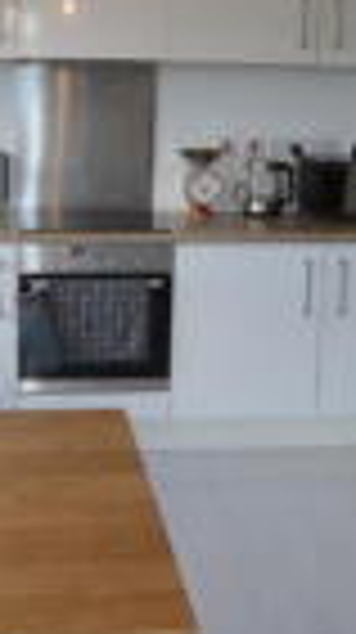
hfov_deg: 22.4
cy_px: 223
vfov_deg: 38.8
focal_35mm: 53
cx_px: 90
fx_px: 892
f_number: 4.5
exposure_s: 1/80
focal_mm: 10
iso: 400
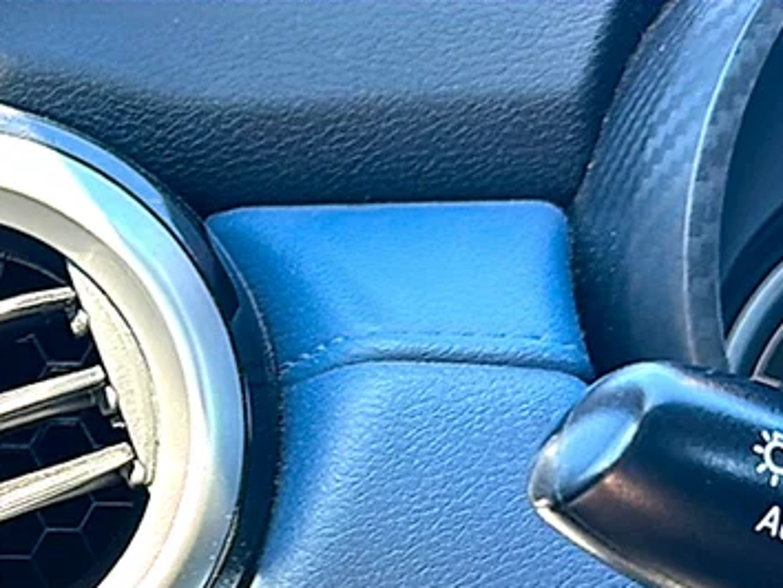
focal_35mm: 79
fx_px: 1788
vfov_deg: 18.3
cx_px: 148
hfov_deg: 24.3
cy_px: 576
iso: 64
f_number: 1.78
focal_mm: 6.86
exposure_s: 1/163
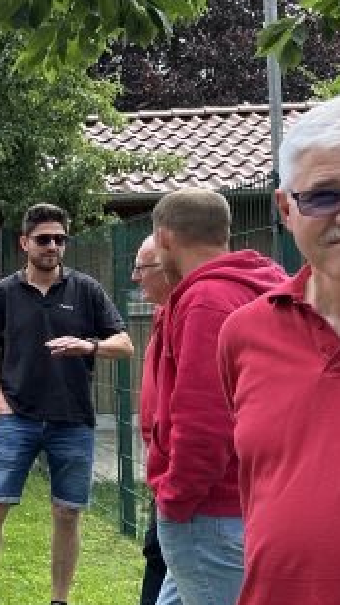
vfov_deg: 31.0
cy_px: 338
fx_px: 1091
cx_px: -389
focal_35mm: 68
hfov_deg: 14.1
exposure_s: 1/1473
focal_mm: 6.86
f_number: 1.78
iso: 80
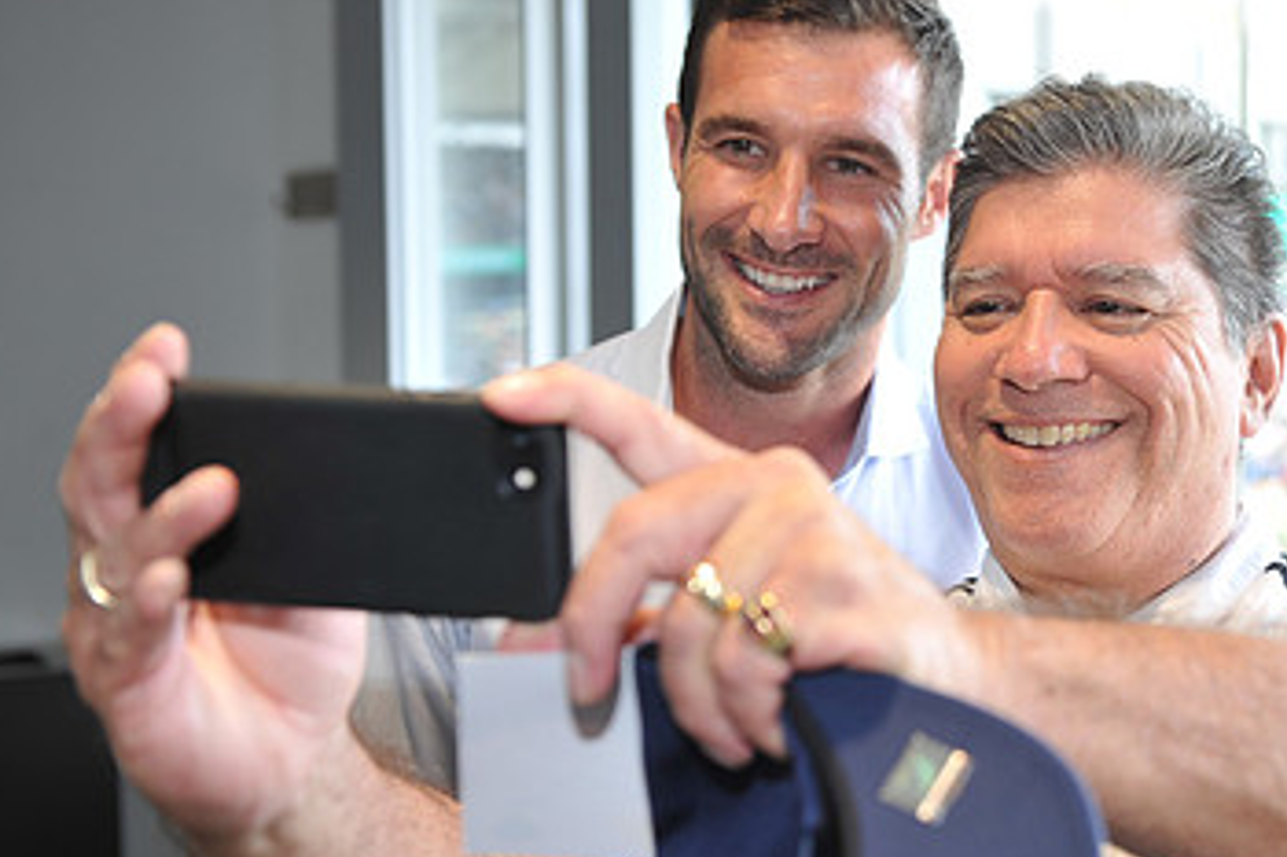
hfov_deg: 33.6
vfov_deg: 23.4
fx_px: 2072
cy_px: 467
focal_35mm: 58
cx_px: 1011
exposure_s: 1/80
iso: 250
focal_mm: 35
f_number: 3.5
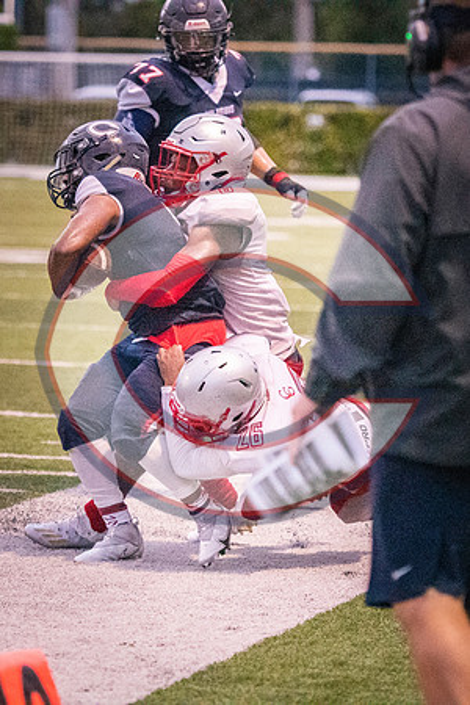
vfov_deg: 7.5
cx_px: 174
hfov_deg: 5.0
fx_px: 5375
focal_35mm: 275
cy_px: 352
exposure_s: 1/2500
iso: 18000
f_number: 2.8
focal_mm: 122
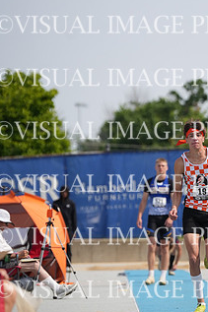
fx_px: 3175
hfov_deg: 3.7
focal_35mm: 366
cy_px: 210
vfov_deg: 5.6
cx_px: 185
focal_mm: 200
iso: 320
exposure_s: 1/4000
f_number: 4
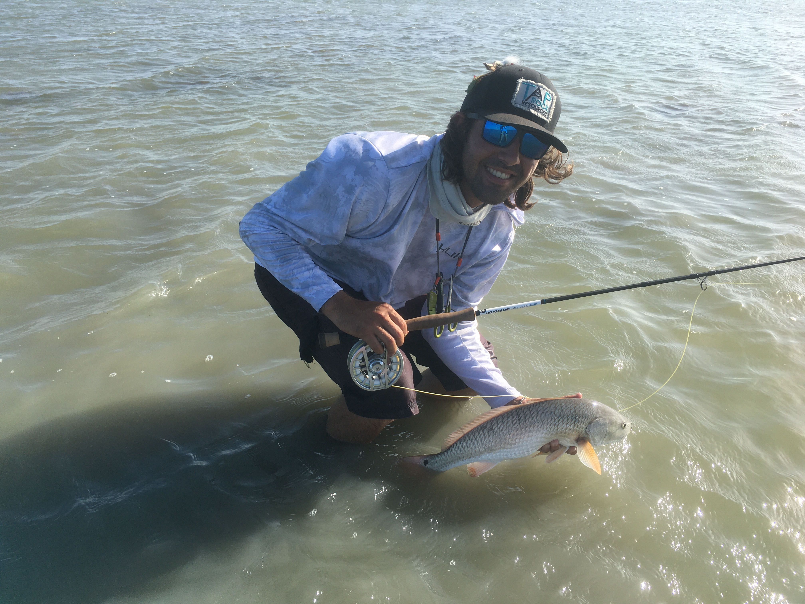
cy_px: 302
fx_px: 674
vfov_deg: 48.2
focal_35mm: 29
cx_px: 402
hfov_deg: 61.7
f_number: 2.2
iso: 25
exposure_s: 1/1040
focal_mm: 4.15
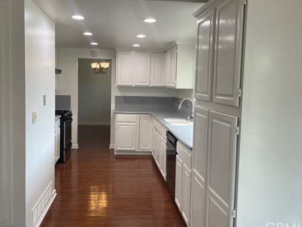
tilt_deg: -3.5
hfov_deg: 58.3
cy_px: 101
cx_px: 138
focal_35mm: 31
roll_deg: -1.5
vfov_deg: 45.4
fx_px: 271
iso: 64
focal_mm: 4.2
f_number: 1.6
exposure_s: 1/120
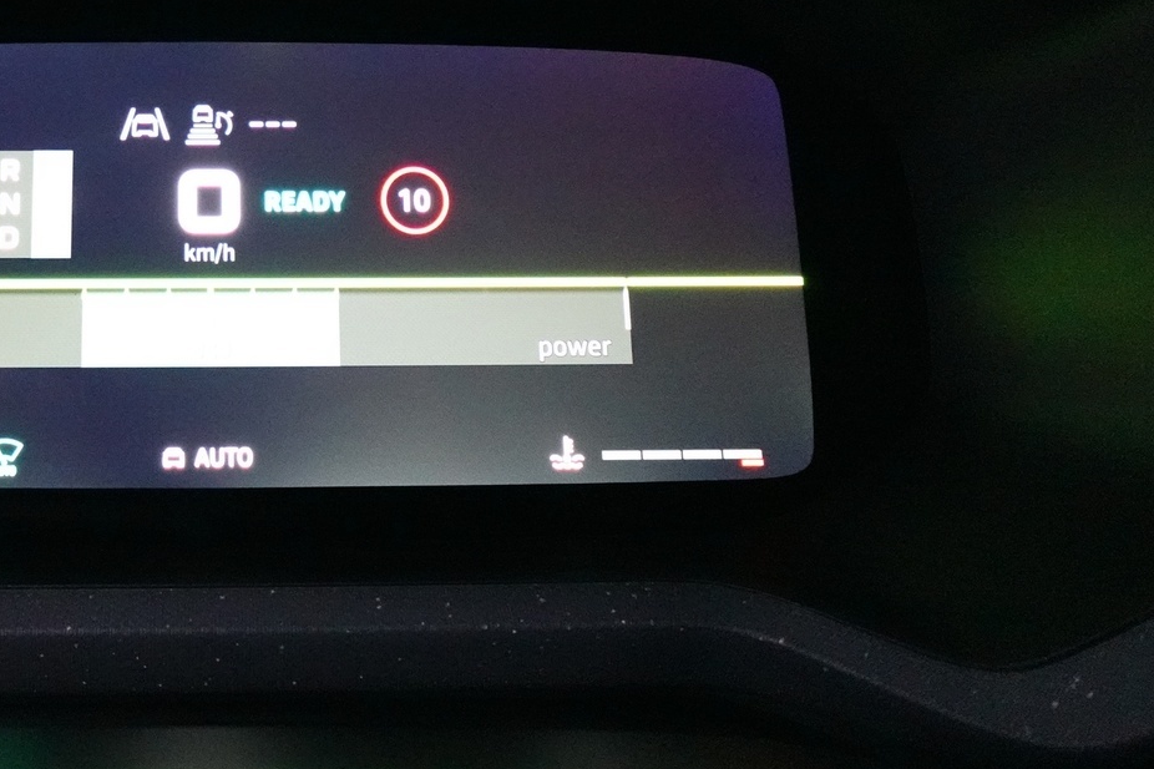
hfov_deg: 50.9
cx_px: 219
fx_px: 1122
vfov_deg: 36.6
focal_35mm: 35
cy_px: 163
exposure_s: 1/80
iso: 5000
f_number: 2
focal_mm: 7.6
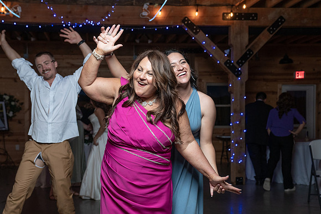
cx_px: 134
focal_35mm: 48
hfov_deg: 40.9
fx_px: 430
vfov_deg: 27.9
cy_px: 128
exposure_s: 1/200
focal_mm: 40
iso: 2000
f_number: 4
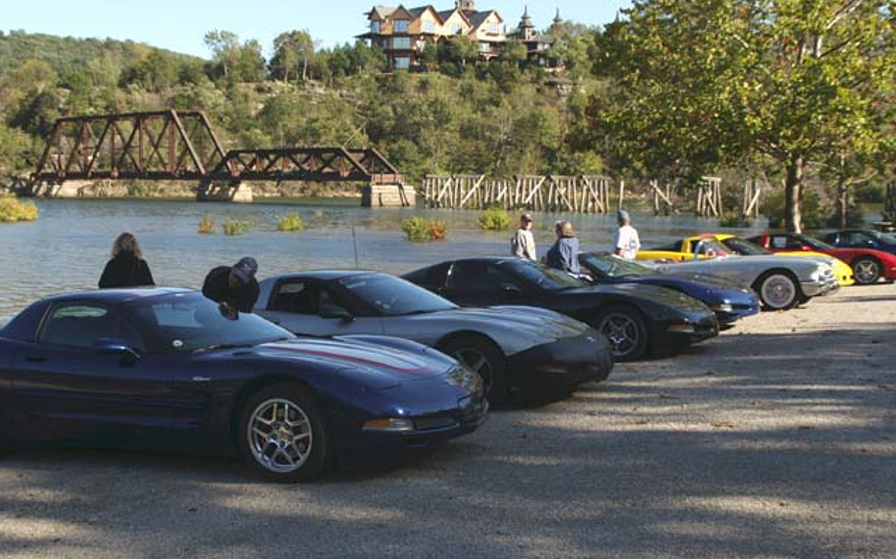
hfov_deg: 43.4
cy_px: 301
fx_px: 1123
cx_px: 400
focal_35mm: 46
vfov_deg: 27.9
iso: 100
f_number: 6.7
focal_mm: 24
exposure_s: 1/125
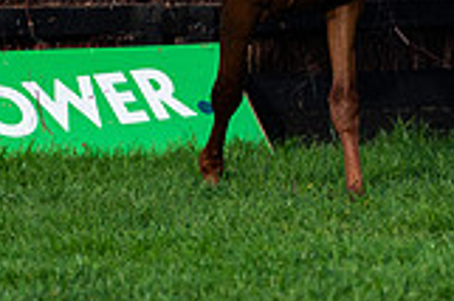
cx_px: 265
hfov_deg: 3.7
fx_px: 7042
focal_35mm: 559
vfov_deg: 2.4
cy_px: -219
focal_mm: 155
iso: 400
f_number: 4
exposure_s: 1/3200
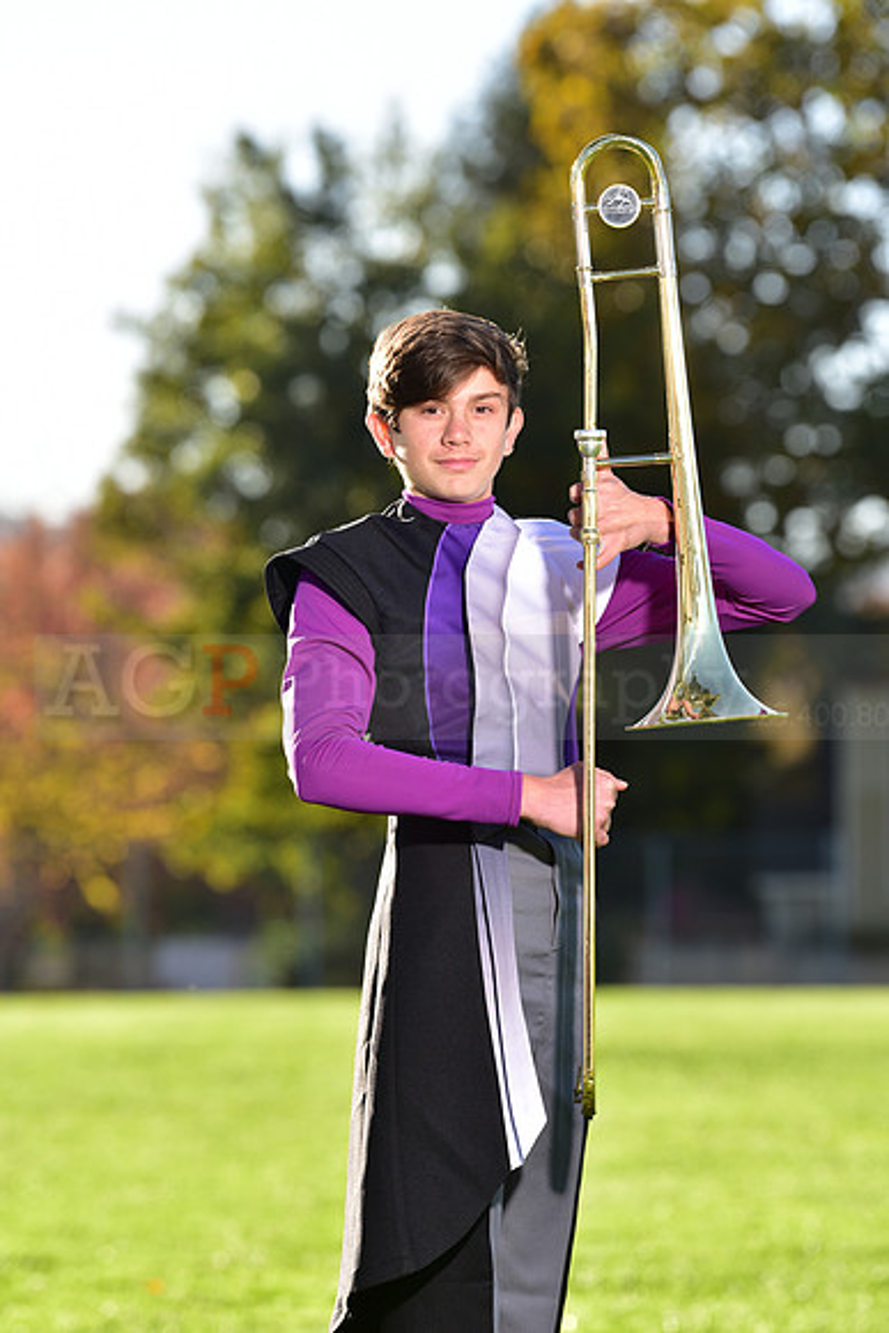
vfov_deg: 10.3
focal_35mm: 200
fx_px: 7403
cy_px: 666
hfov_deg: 6.9
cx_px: 444
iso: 80
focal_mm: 200
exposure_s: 1/200
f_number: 5
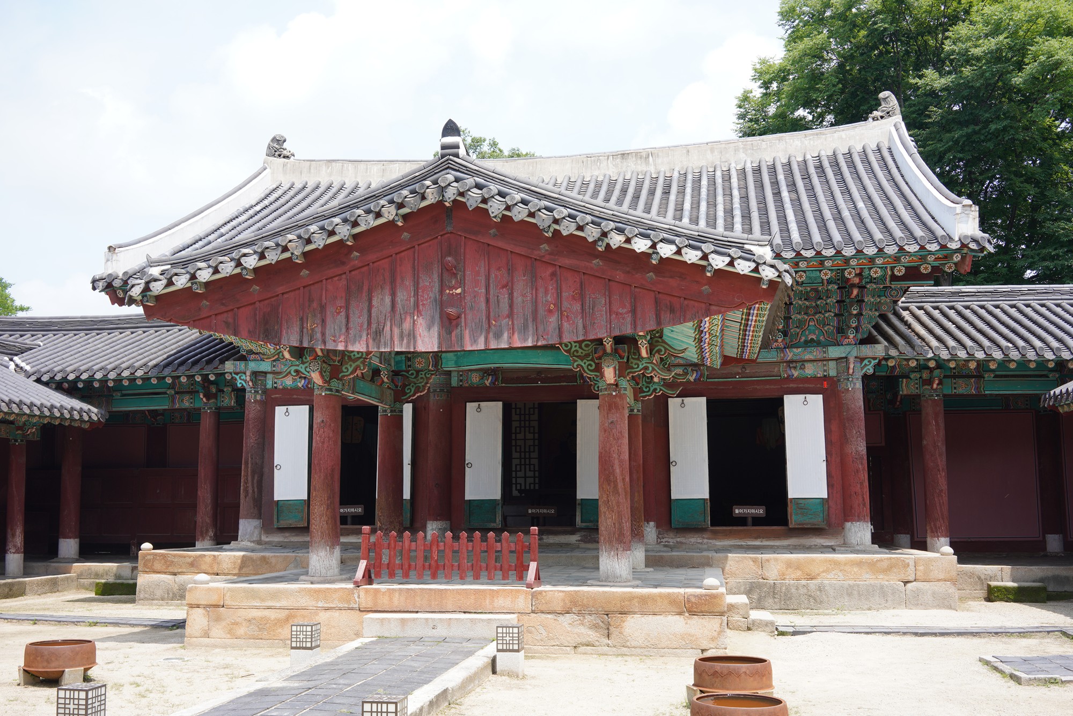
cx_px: 536
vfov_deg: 37.9
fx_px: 1043
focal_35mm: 35
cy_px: 358
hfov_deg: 54.4
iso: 125
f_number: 9
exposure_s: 1/100
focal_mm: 35
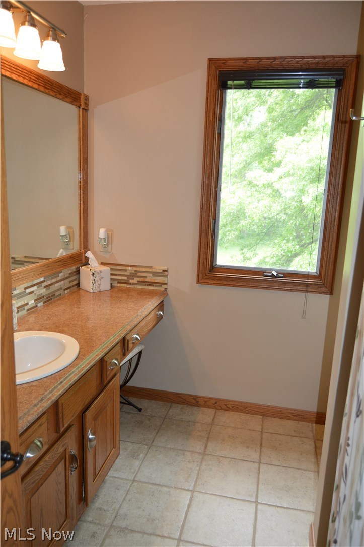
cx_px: 182
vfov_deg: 67.4
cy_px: 274
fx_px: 410
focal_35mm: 27
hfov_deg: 47.9
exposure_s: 1/60
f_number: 4
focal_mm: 18
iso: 400
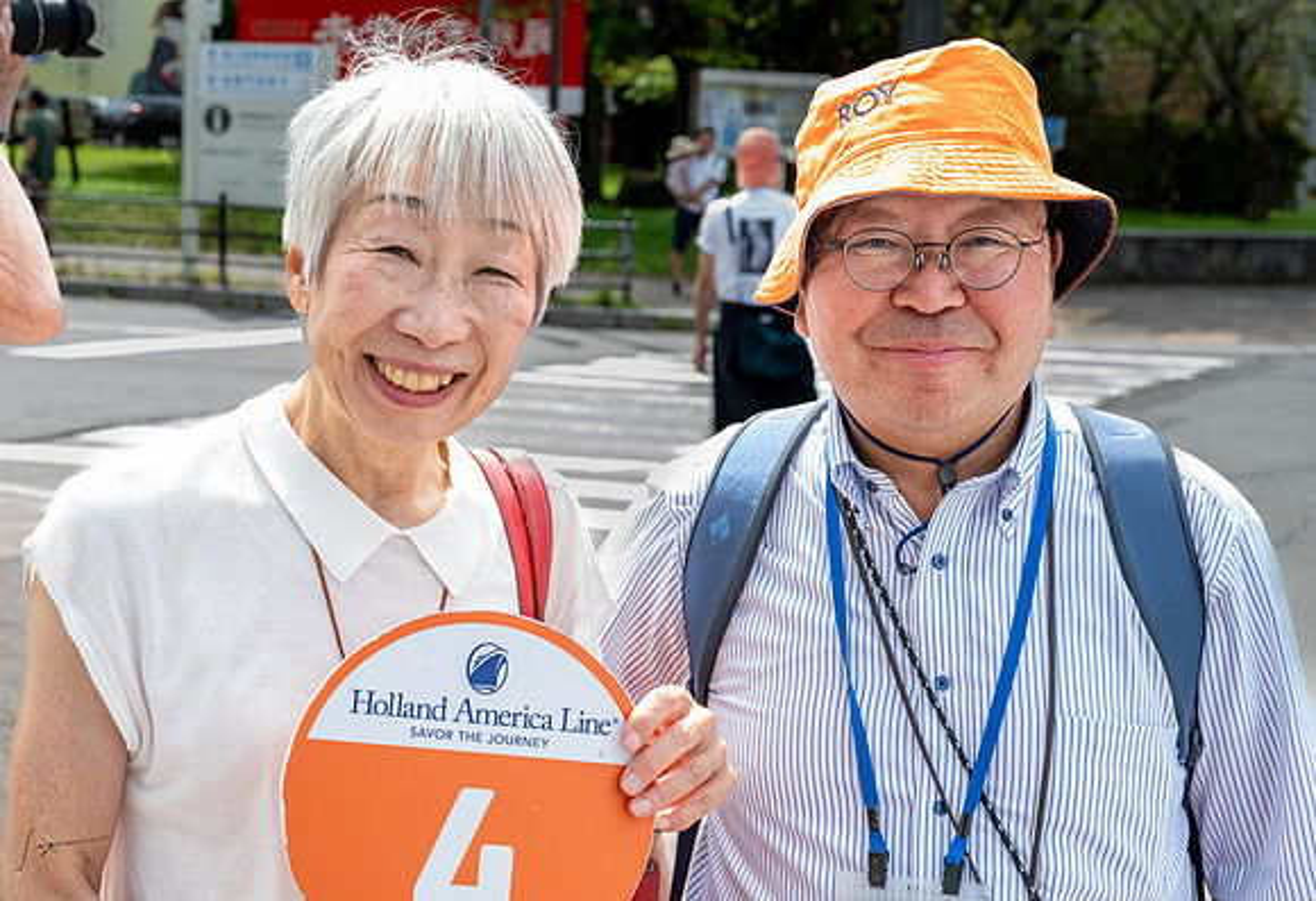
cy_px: 346
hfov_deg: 29.9
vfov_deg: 20.8
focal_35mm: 67
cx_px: 483
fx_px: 2453
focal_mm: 53
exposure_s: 1/160
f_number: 8
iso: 360
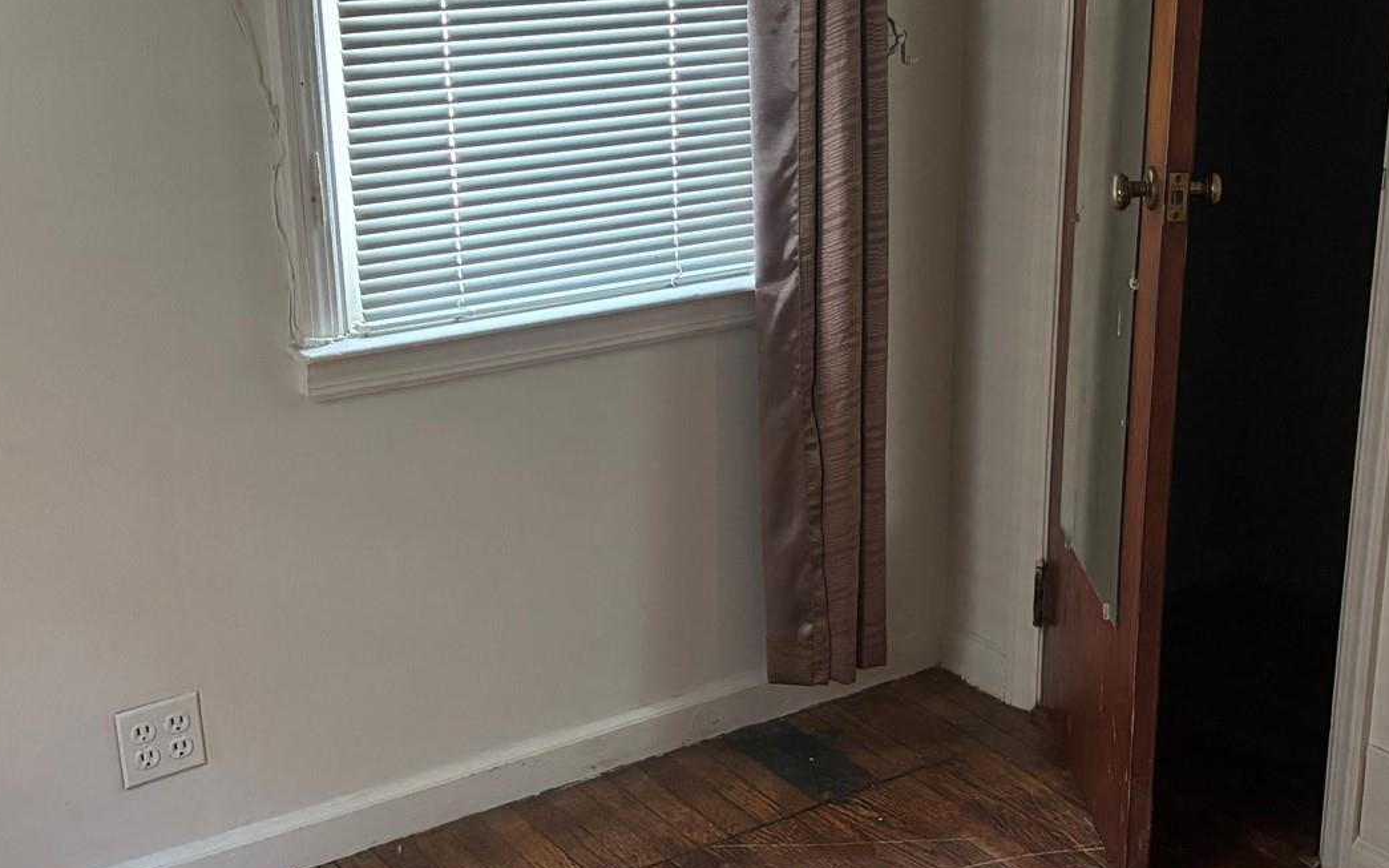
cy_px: 439
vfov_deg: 24.0
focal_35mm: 54
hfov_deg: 37.5
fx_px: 2044
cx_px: 788
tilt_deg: -18.4
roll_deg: -0.3
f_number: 1.6
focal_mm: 5.96
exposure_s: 1/47
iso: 500
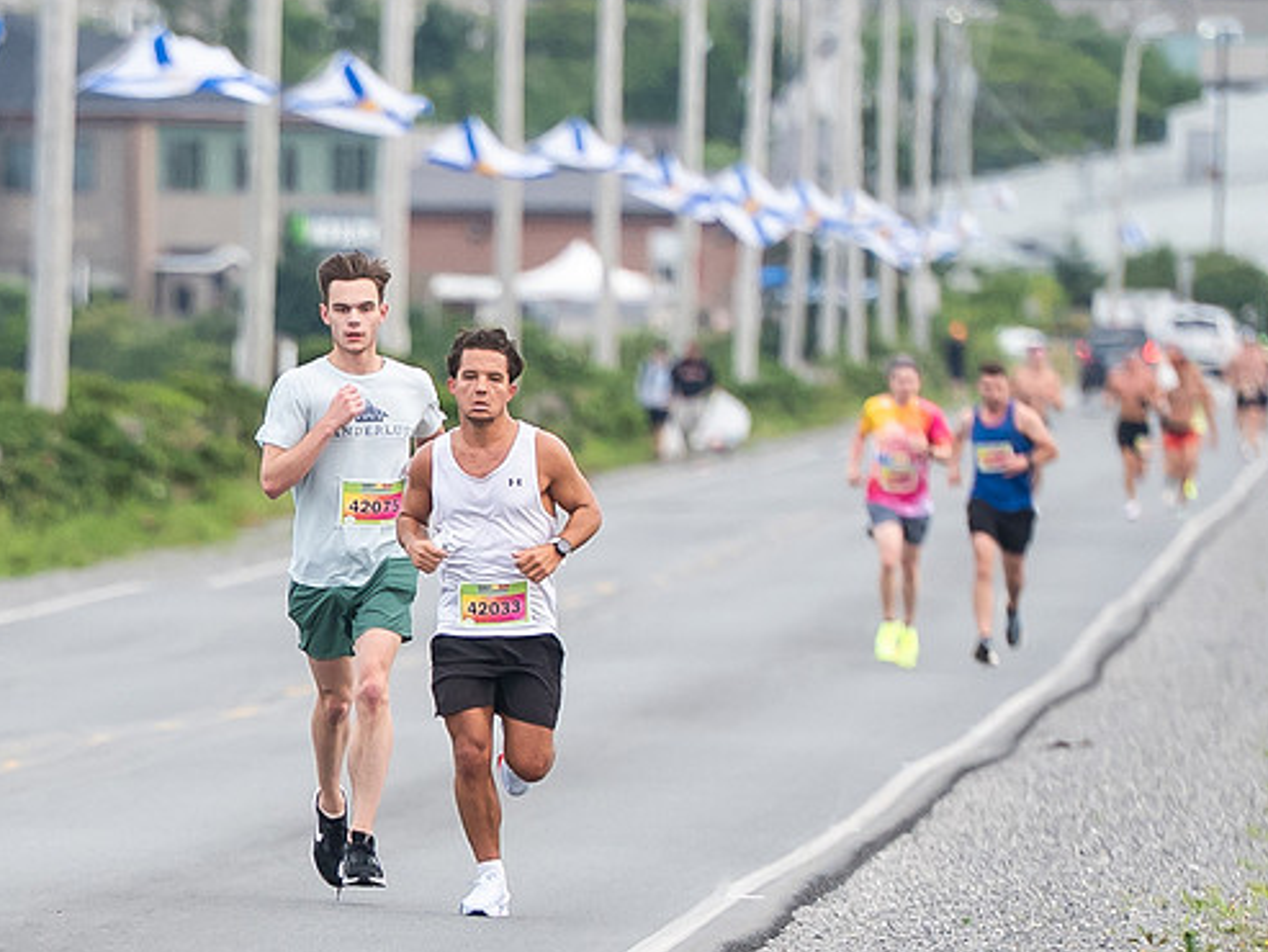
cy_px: 798
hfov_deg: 2.2
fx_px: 33415
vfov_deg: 1.6
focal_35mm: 912
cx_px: 177
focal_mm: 200
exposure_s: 1/800
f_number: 4
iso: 500
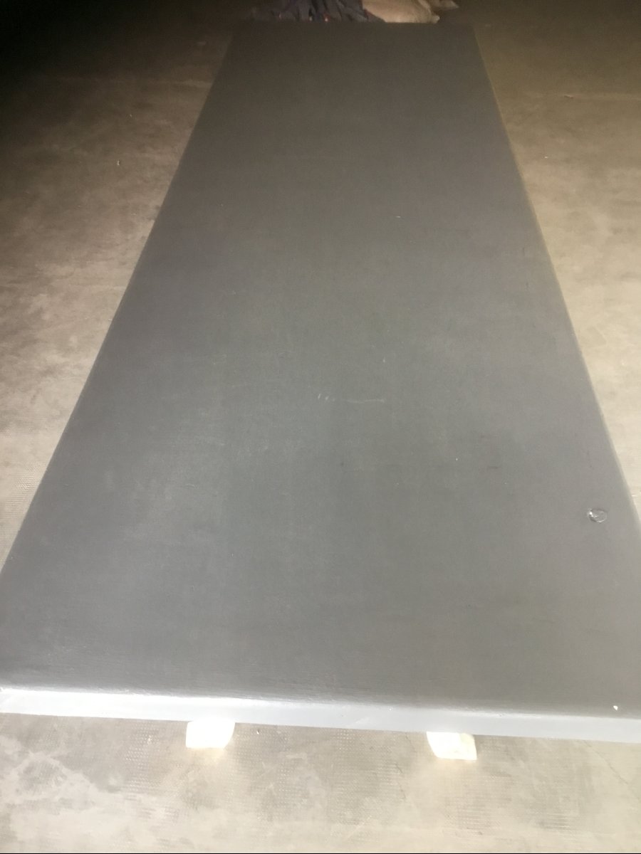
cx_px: 320
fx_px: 765
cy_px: 427
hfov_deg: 45.4
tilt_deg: -42.3
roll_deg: -0.1
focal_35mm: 31
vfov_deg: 58.4
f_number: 2.4
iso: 160
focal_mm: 3.3
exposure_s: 1/33
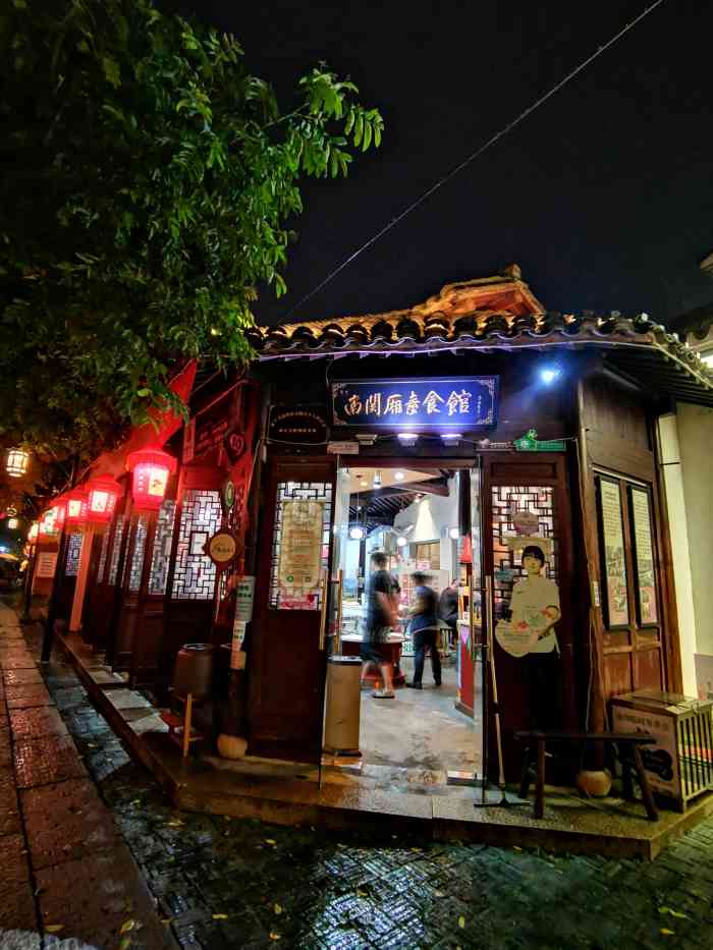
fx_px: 467
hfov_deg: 74.7
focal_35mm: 17
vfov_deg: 91.0
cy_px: 475
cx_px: 356
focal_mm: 2.26
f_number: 2.2
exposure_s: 4
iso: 800
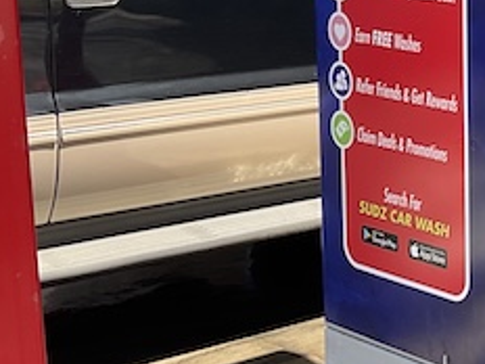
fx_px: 1401
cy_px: 126
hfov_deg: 17.2
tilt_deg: -9.7
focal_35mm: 100
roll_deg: -2.3
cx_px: 778
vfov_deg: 14.8
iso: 16
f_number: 1.8
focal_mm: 3
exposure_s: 1/269
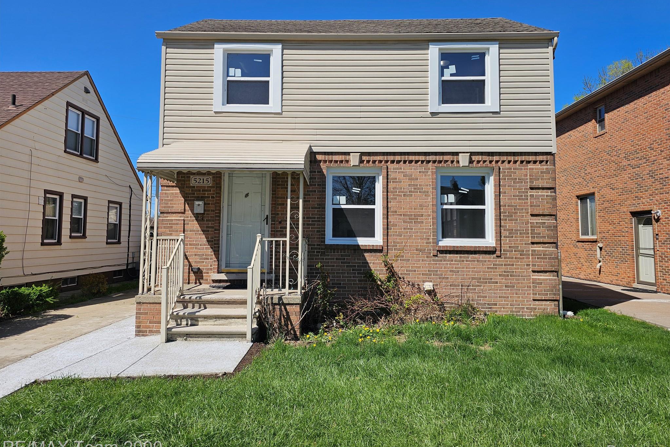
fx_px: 447
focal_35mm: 24
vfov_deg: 53.1
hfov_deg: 73.7
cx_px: 335
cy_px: 208
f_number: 1.7
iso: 10
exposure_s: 1/1148
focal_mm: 6.3
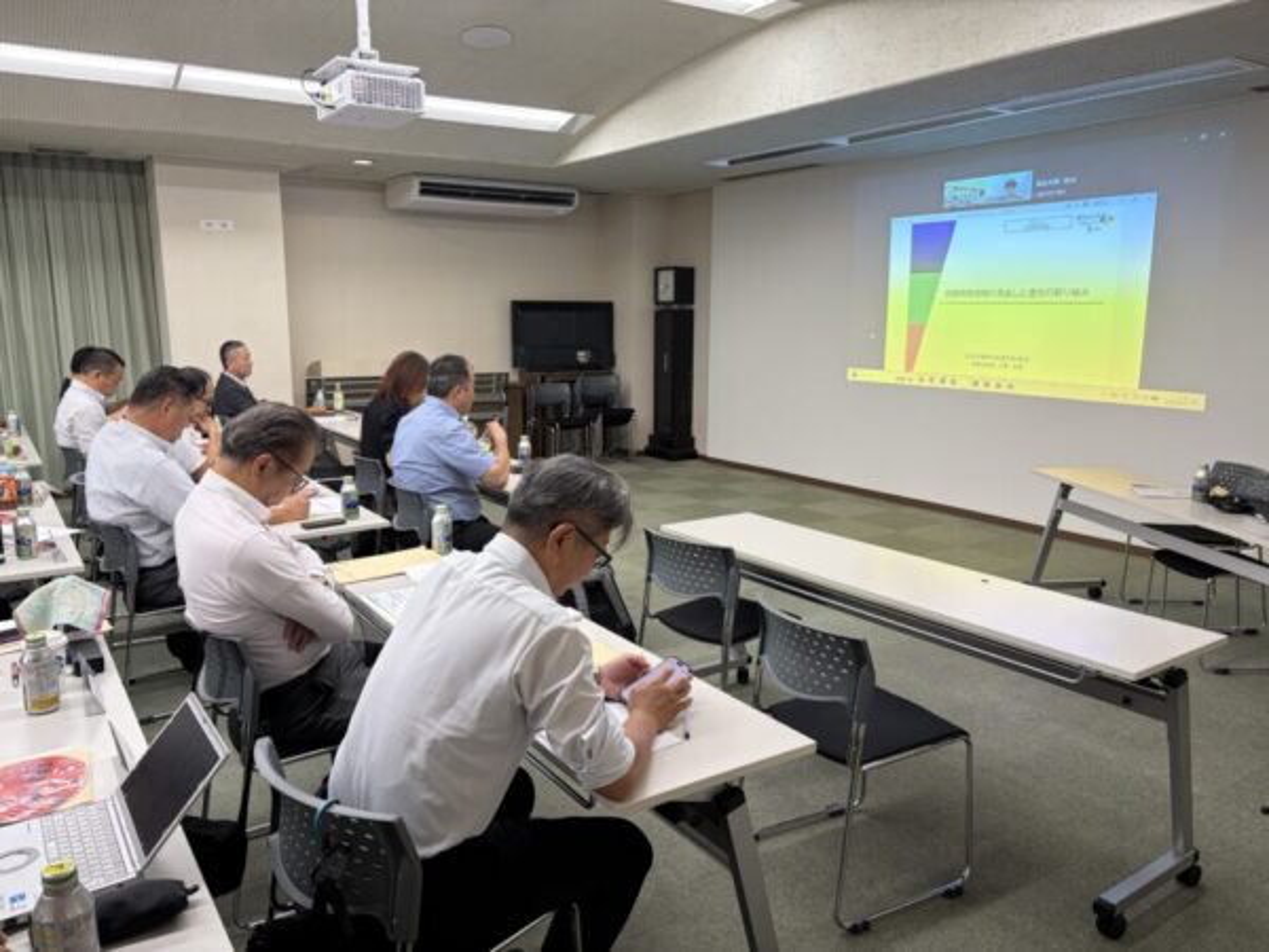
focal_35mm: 26
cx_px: 634
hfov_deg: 67.3
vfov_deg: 53.1
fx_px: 953
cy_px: 476
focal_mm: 5.96
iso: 80
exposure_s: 1/120
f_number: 1.6
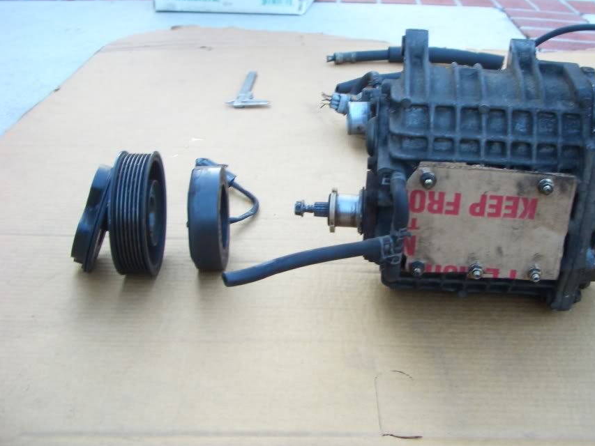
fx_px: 722
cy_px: 180
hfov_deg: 44.6
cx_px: 356
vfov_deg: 34.3
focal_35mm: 42
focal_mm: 5.8
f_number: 2.6
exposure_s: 1/40
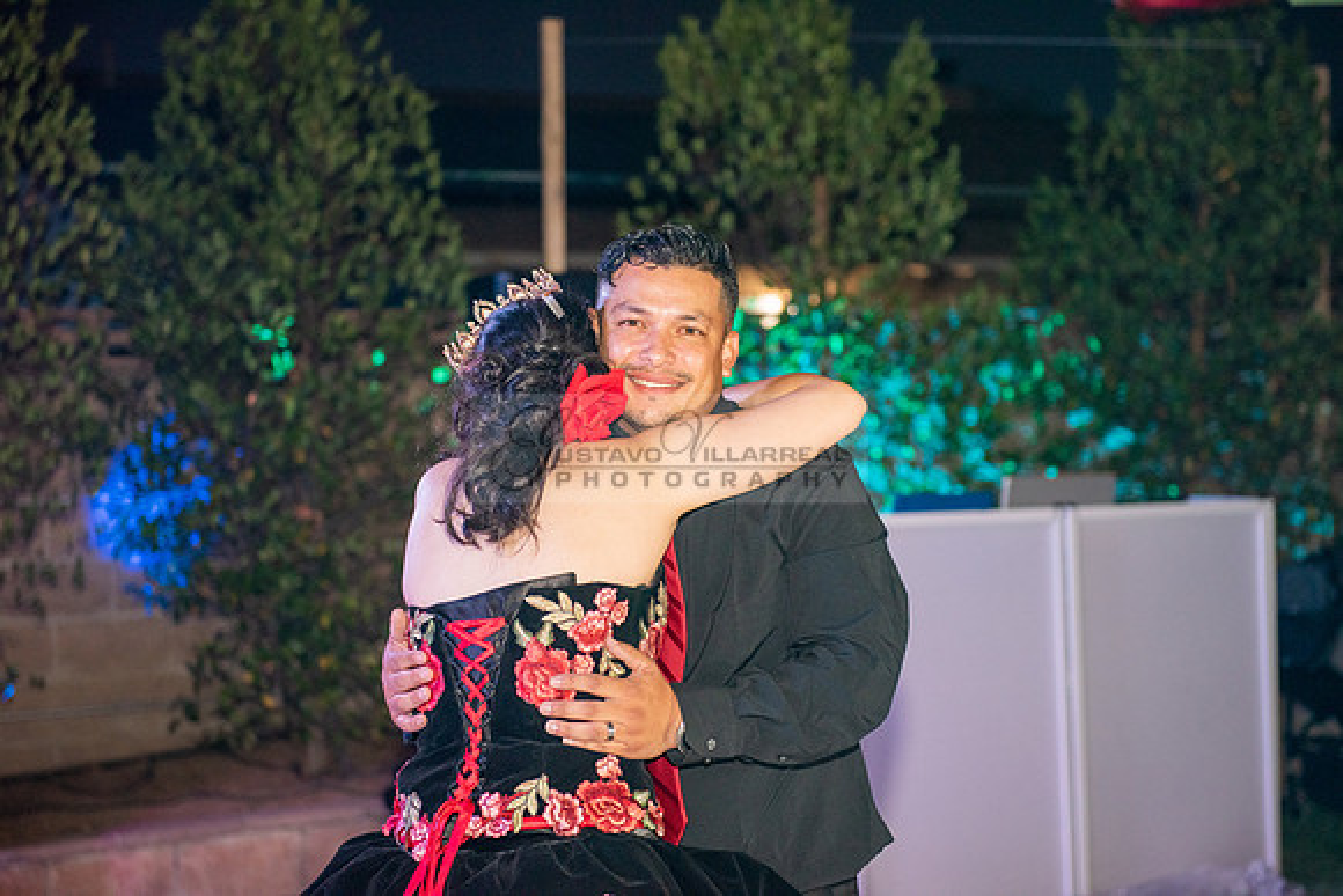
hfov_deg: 28.8
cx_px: 672
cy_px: 448
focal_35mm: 70
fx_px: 2612
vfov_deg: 19.5
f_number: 3.5
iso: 1600
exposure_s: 1/200
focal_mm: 70
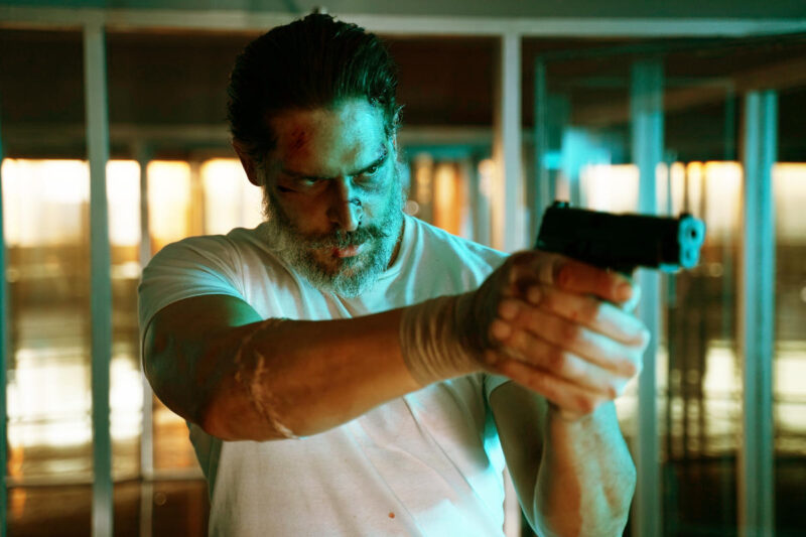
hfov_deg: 35.1
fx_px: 1276
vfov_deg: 23.8
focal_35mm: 57
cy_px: 268
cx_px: 403
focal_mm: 57
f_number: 2.8
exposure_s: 1/125
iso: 800
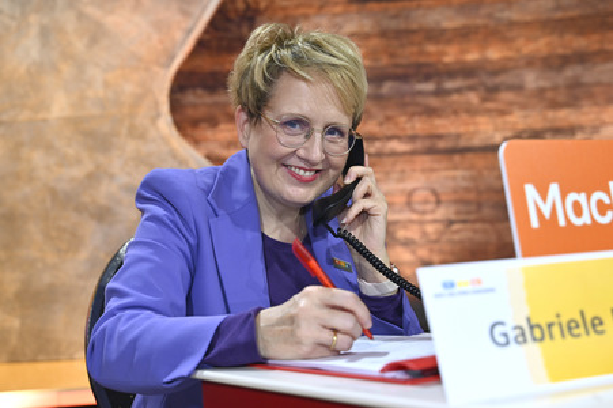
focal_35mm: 46
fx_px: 783
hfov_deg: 42.8
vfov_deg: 29.2
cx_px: 306
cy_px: 204
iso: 1000
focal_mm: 46
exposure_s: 1/200
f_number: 4
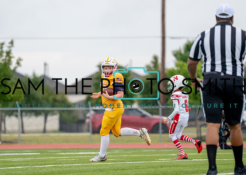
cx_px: 113
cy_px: 91
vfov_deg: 4.5
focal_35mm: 322
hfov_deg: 6.3
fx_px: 2252
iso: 500
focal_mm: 200
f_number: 2.8
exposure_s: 1/2000
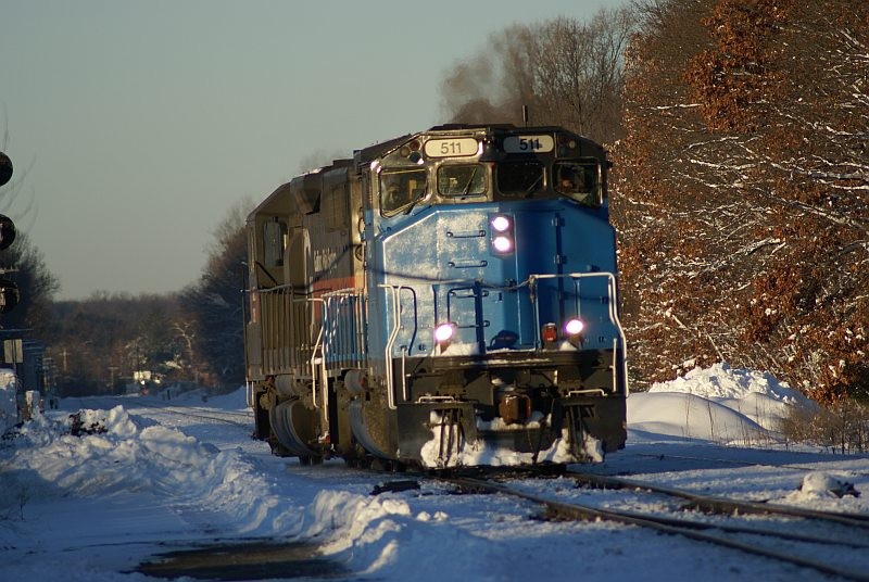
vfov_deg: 3.1
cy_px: 291
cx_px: 434
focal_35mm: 450
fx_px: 10878
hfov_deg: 4.6
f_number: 5.6
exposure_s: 1/500
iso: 100
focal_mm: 300
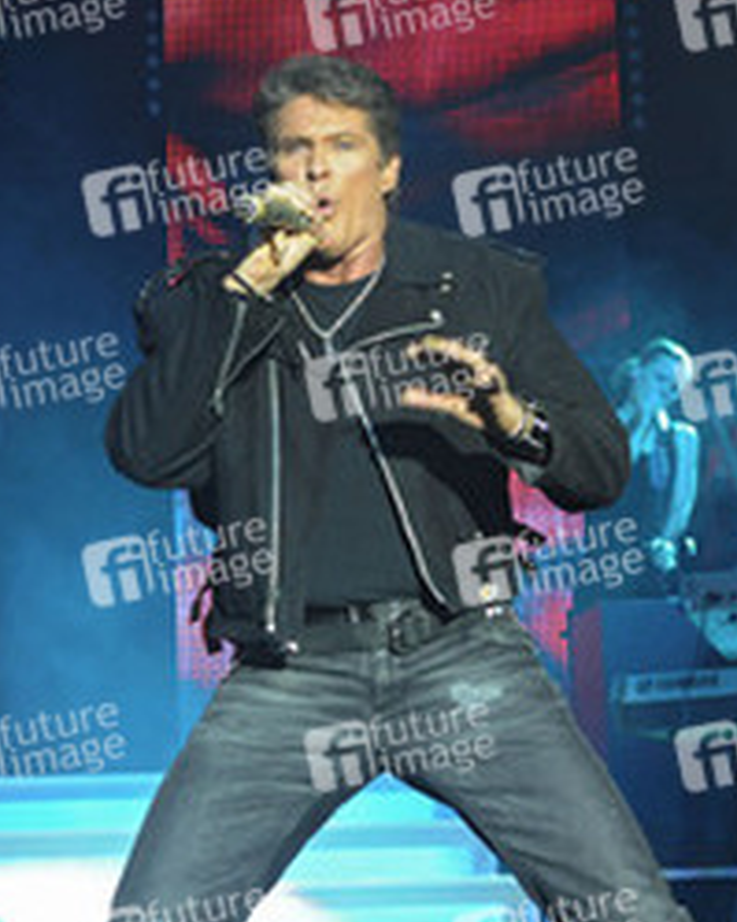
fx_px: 3247
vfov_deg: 16.2
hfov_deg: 12.7
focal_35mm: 119
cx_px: 820
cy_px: 470
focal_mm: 70
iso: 4000
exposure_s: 1/200
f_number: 5.6
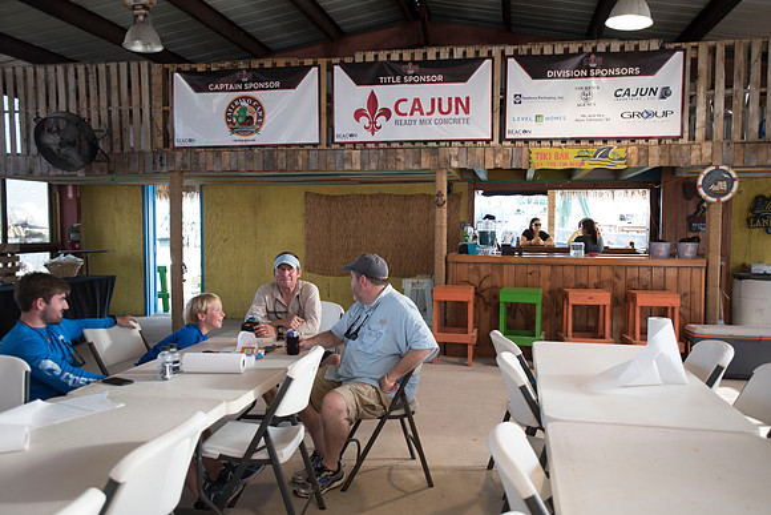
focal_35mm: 32
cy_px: 258
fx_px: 685
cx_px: 386
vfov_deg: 41.1
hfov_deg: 58.7
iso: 500
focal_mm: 32
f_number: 2.8
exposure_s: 1/320
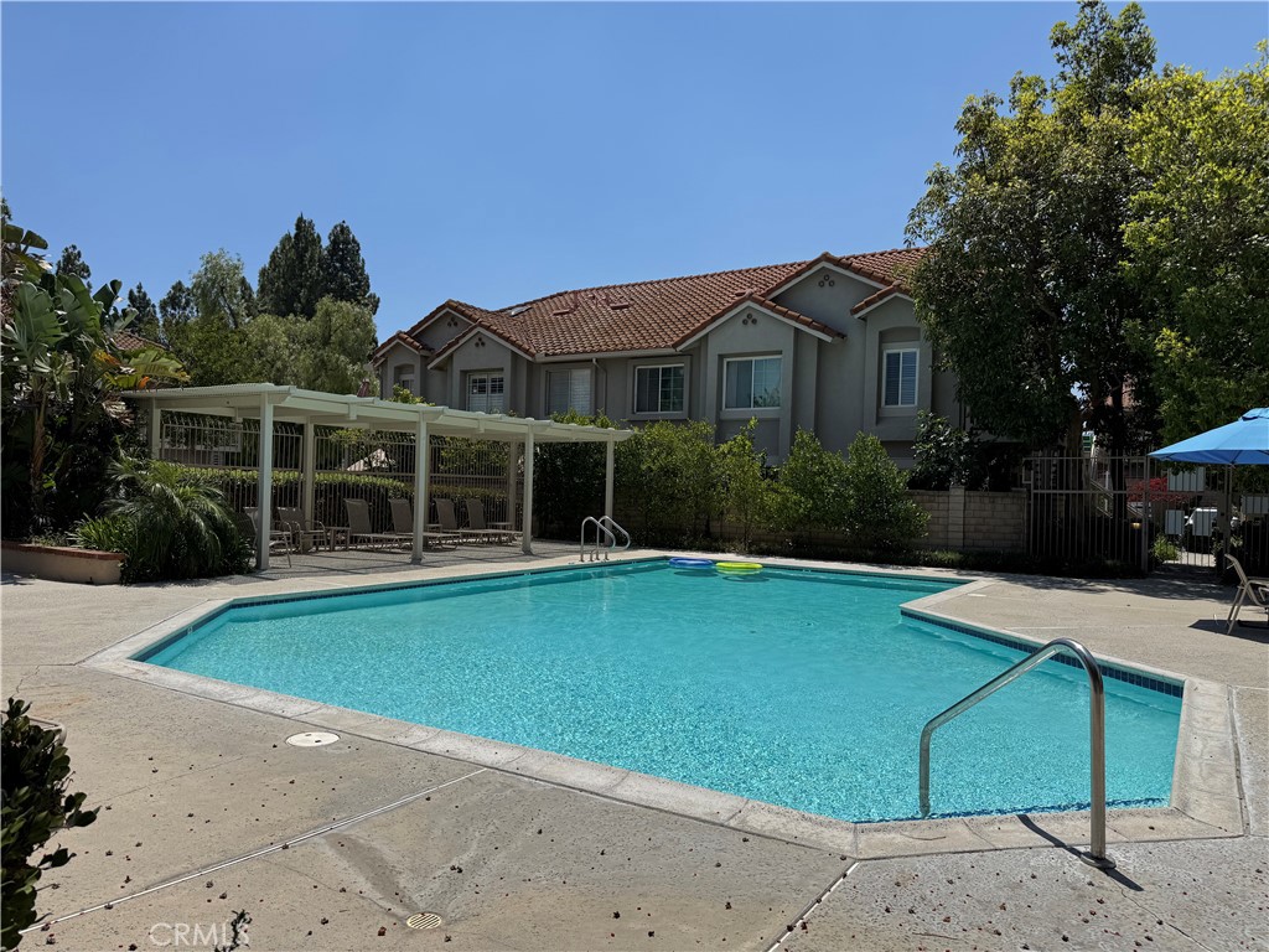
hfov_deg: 71.6
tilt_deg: +0.4
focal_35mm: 24
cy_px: 476
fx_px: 880
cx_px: 634
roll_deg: -2.2
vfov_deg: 56.8
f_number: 1.78
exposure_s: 1/9009
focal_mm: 6.76
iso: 80
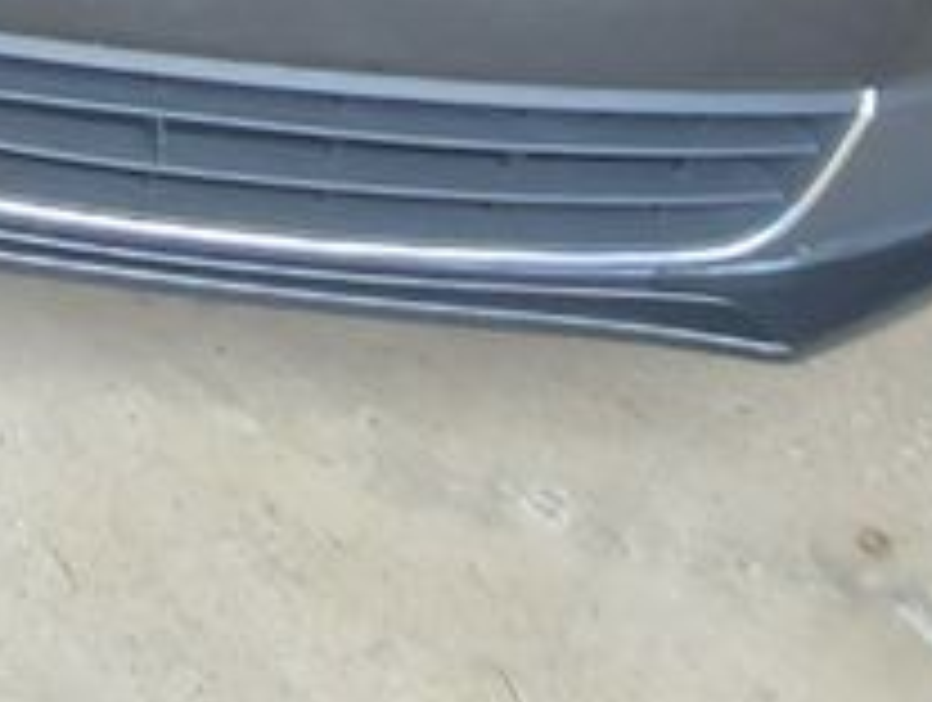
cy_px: -1370
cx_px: -1031
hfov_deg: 15.6
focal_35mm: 94
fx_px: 2535
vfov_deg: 10.9
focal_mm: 2.2
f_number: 2.2
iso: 64
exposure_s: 1/60
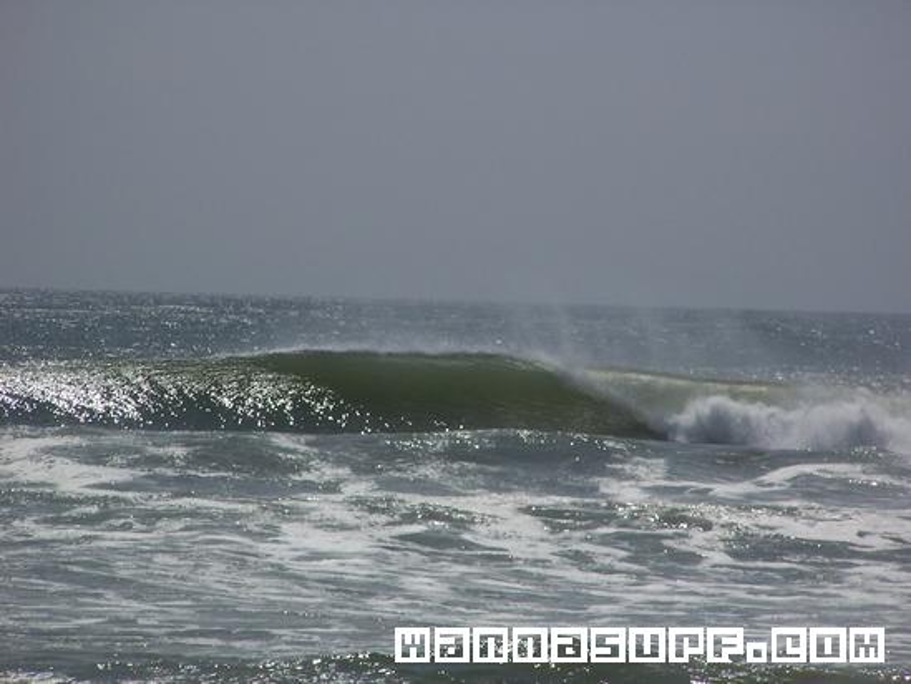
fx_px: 9397
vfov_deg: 4.2
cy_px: 342
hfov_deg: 5.6
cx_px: 456
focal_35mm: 357
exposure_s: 1/1500
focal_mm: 59.2
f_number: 7.1
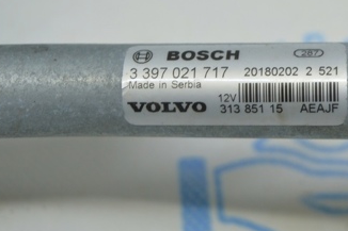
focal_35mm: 103
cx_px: 189
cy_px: 53
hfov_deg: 19.8
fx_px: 995
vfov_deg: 13.2
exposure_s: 1/50
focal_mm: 35
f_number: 4.5
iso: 400
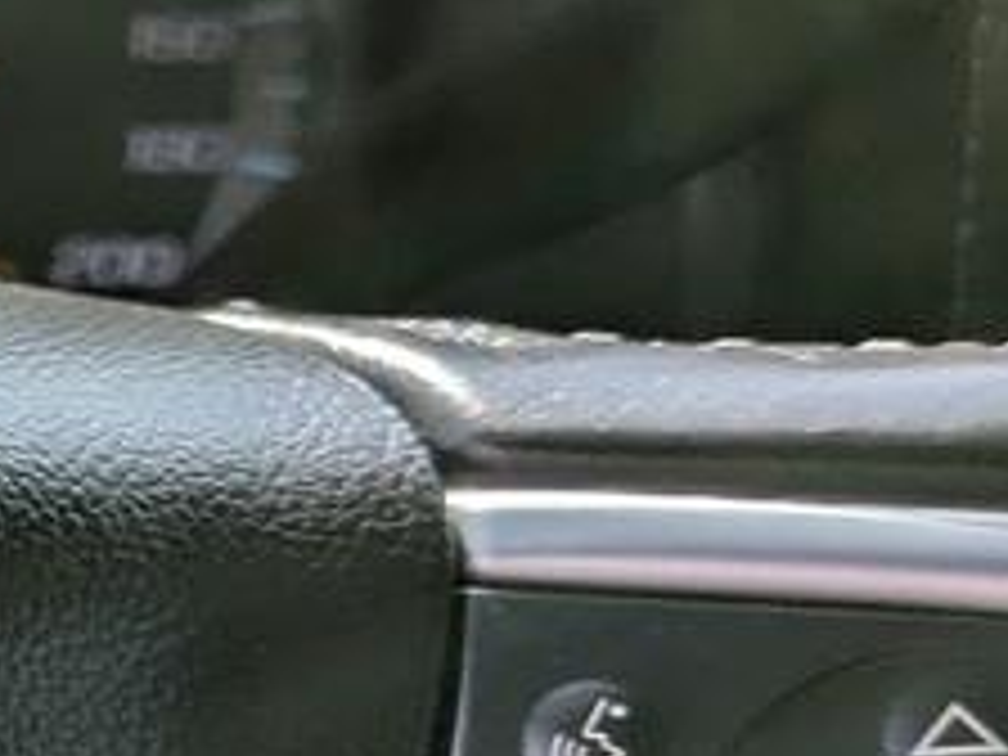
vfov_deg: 10.3
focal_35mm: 143
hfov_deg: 12.2
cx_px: -997
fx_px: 4164
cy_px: 706
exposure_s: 1/1513
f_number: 1.89
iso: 57
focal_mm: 5.43
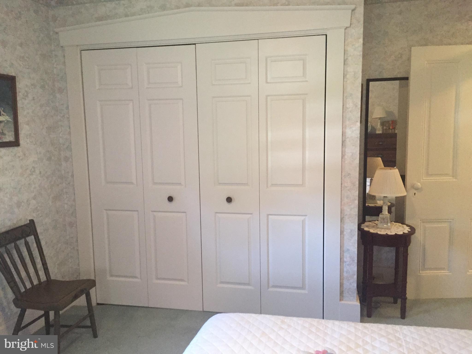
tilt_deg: -7.0
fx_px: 395
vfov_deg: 48.2
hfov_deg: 61.7
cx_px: 236
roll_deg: -0.9
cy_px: 177
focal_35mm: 29
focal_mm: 4.15
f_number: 2.2
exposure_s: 1/30
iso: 250
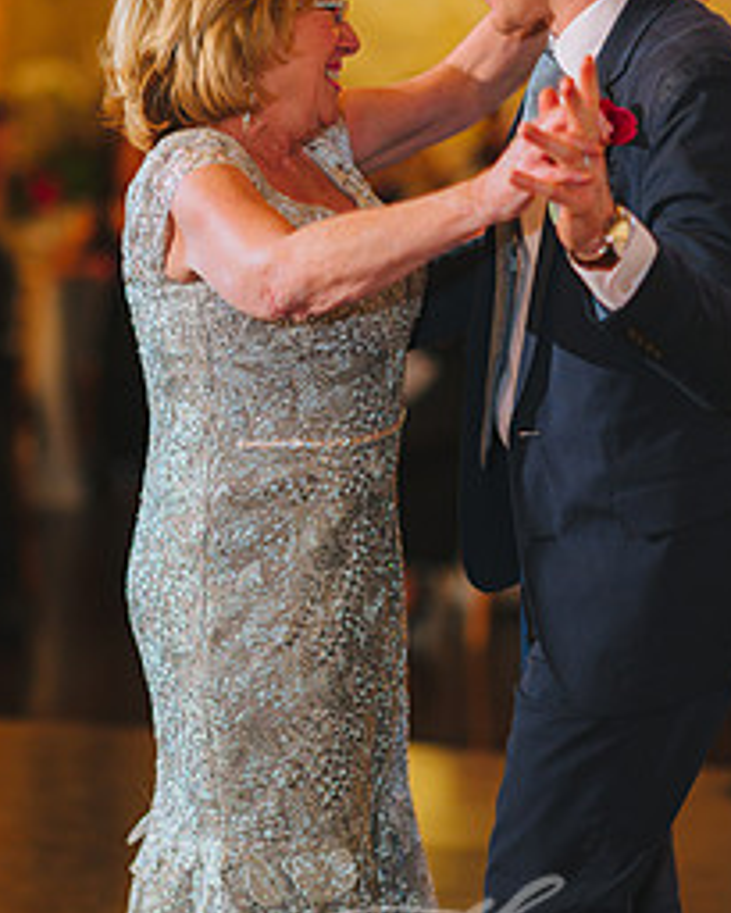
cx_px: 458
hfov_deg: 11.0
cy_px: 325
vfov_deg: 13.7
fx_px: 3784
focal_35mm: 140
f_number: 2
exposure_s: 1/125
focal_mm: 85
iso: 1600
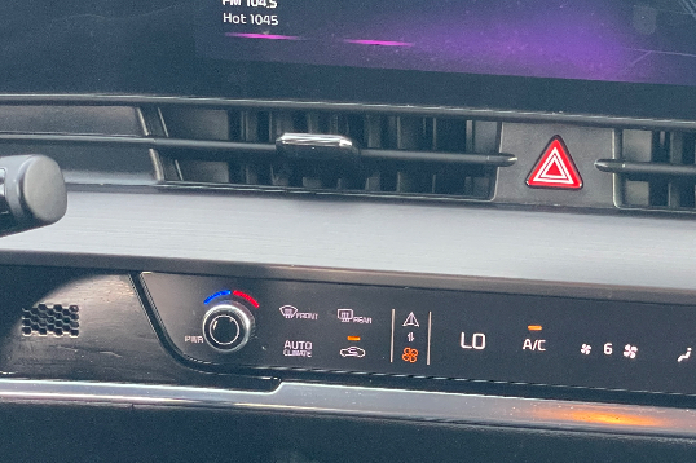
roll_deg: +0.9
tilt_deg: -31.1
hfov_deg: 19.5
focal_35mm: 103
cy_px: 224
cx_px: 599
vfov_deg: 13.3
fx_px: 1990
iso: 250
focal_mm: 6
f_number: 2
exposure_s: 1/120
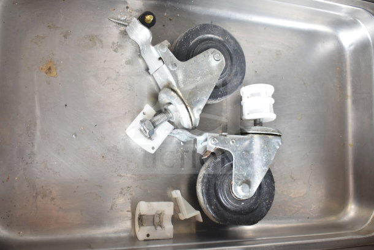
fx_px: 405
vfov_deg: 34.2
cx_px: 187
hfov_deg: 49.5
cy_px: 125
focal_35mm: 39
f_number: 4
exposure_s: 1/40
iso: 400
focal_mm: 26
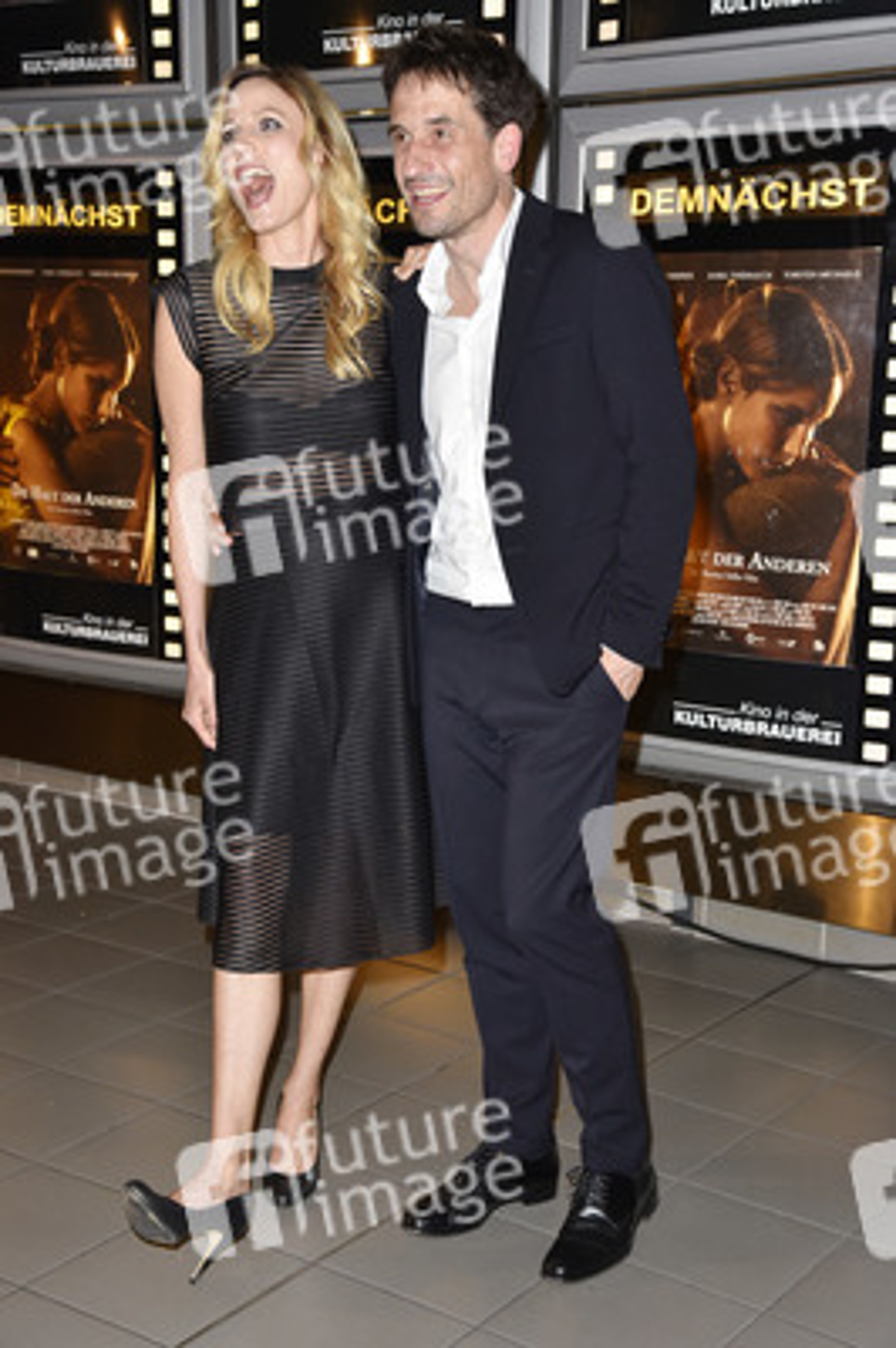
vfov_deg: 38.2
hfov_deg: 25.9
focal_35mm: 52
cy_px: 674
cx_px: 448
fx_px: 1945
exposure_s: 1/160
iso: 1250
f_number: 6.3
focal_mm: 52
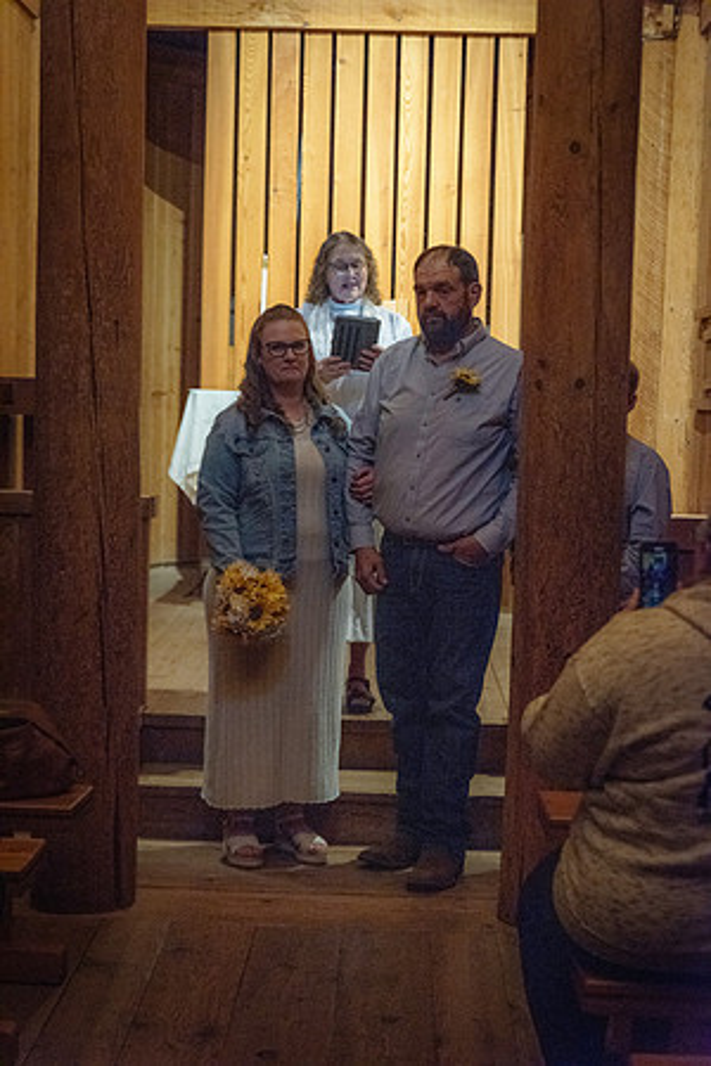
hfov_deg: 20.9
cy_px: 533
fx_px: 1925
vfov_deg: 31.0
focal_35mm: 65
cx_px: 356
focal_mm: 65
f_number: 4
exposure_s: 1/125
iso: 5000
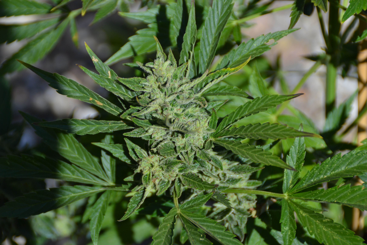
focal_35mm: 147
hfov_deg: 14.0
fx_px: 1498
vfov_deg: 9.3
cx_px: 184
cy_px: 122
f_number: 5.6
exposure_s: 1/500
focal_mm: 98
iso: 110
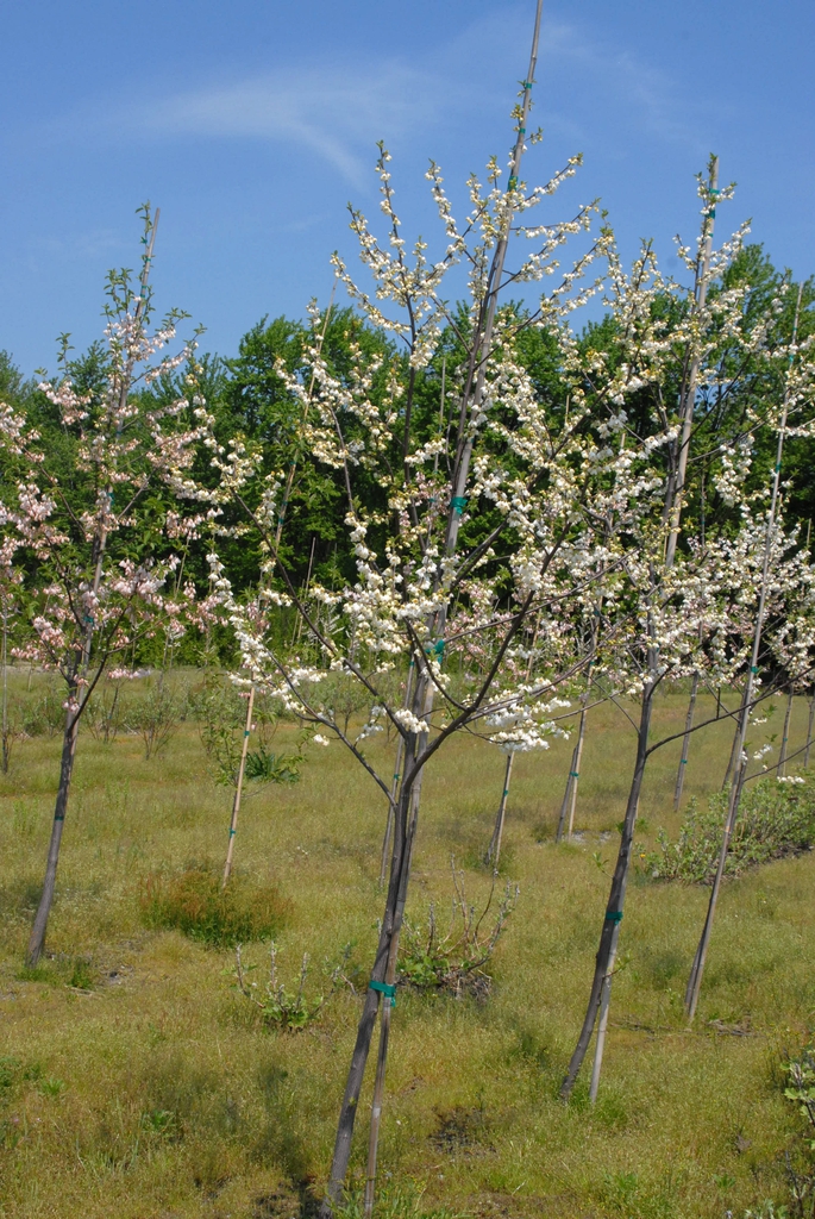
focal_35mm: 42
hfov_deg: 32.0
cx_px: 408
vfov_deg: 46.4
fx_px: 1423
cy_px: 610
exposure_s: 1/500
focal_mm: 28
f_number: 11
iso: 400
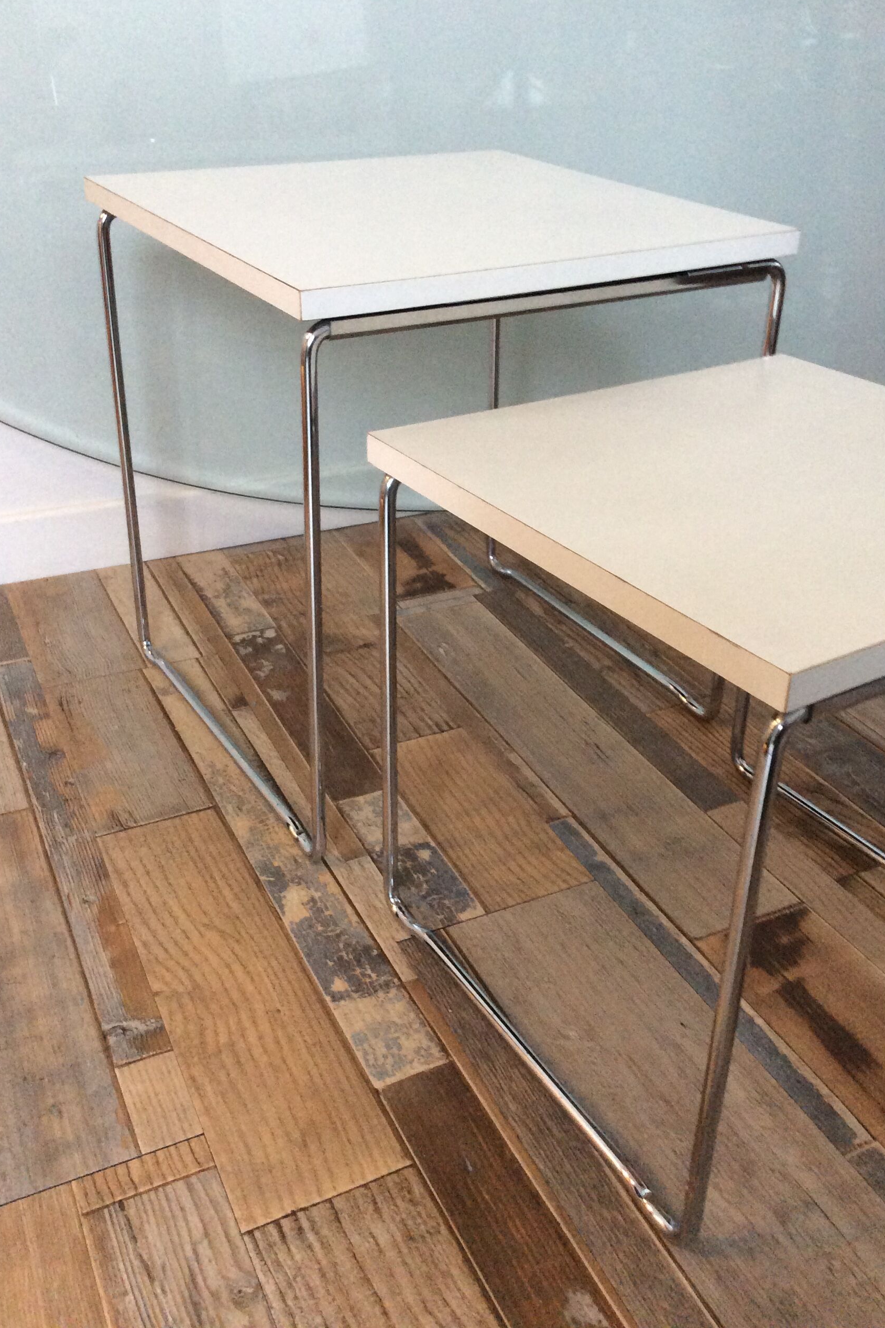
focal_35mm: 34
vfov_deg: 55.8
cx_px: 484
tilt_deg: -28.7
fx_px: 1254
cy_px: 650
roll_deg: -0.4
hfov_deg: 38.8
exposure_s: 1/25
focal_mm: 3.3
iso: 200
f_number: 2.4
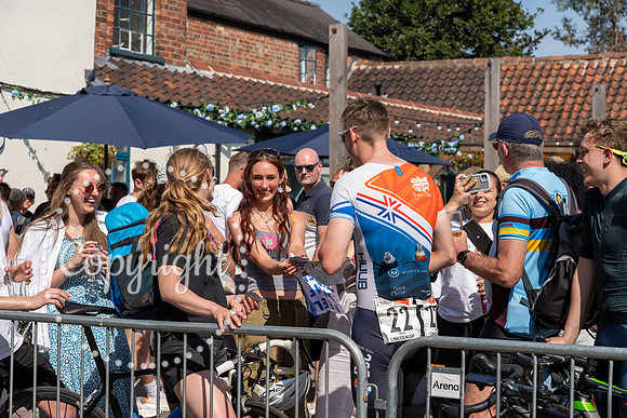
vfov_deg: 18.2
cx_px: 314
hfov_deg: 27.0
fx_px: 1306
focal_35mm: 75
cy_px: 209
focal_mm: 75
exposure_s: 1/400
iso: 100
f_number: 7.1
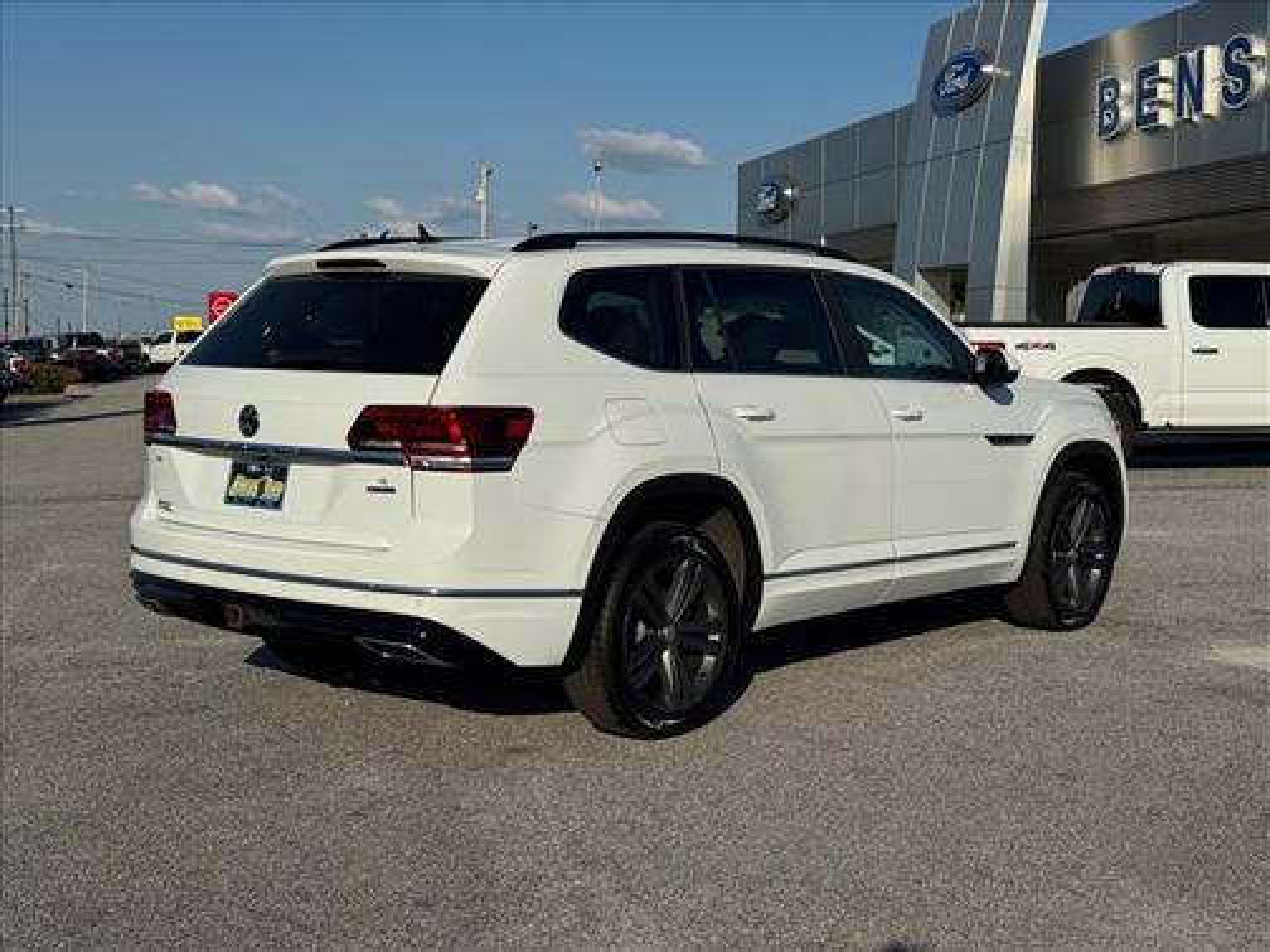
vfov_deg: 30.3
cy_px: 476
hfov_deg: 39.7
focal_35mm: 48
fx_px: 1761
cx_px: 635
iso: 64
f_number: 1.78
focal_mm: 6.76
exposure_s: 1/10526
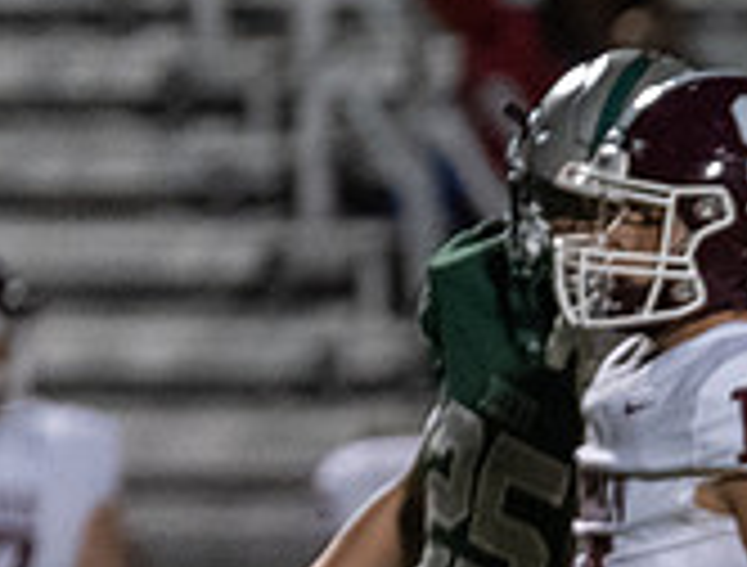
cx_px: 1170
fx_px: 30820
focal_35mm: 1422
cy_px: 994
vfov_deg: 1.1
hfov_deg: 1.4
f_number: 2.8
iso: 4000
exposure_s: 1/1000
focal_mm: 200
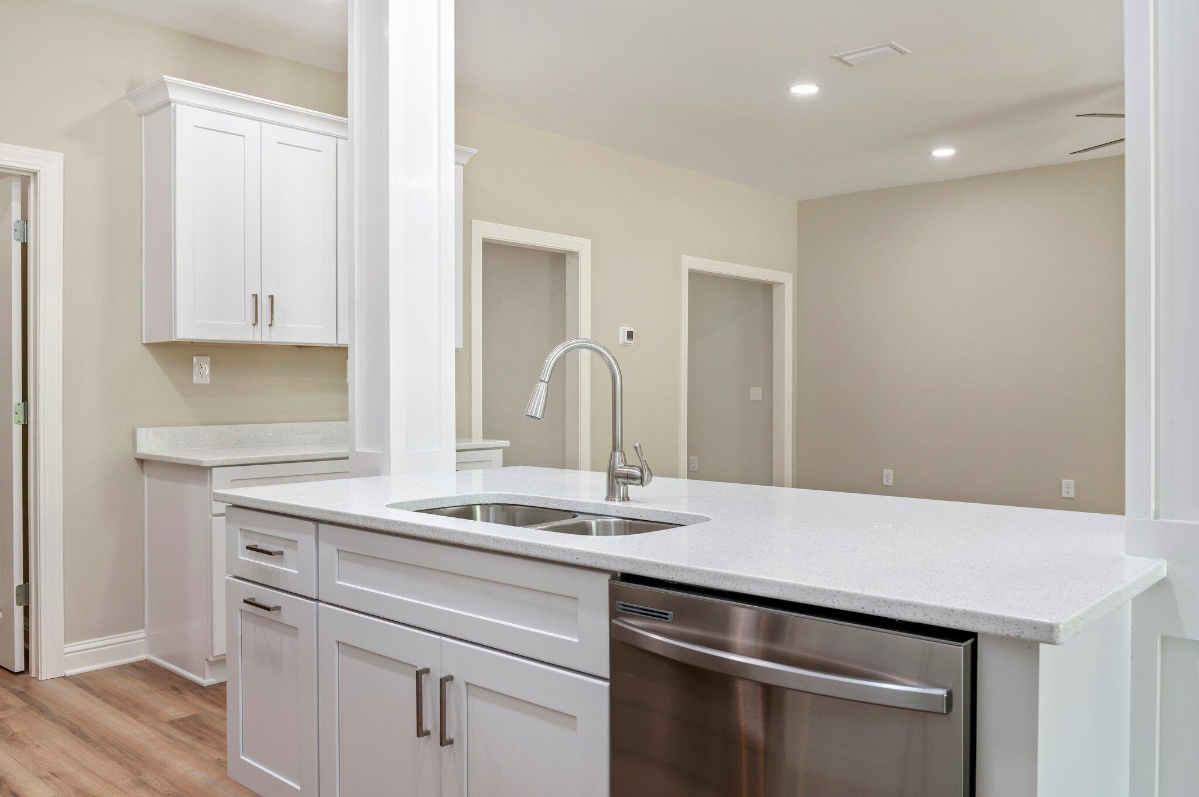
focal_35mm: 26
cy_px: 398
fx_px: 882
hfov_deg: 68.4
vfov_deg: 48.7
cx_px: 600
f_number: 9
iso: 320
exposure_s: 1/8
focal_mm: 26.5
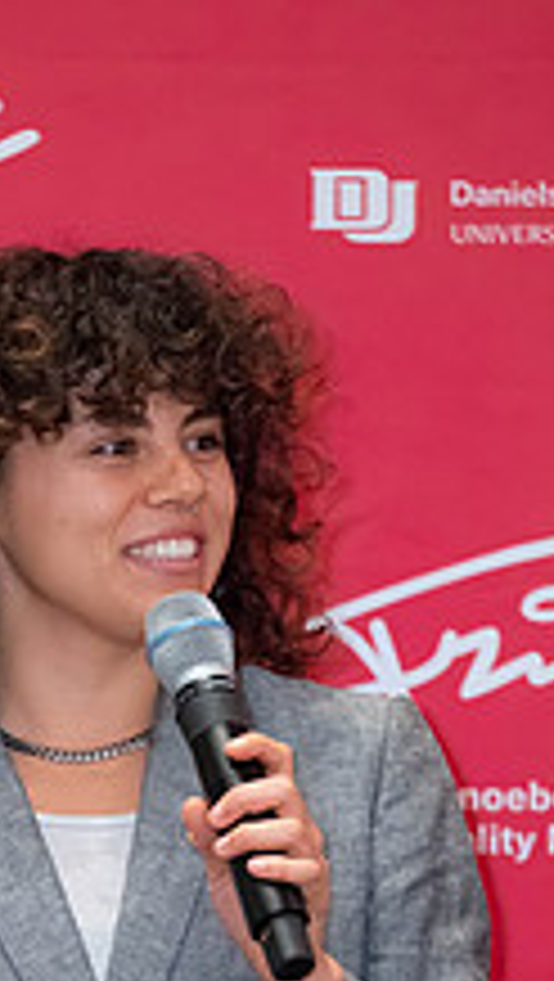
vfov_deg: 5.0
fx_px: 11256
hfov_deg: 2.8
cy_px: 940
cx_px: 115
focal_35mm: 432
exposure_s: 1/160
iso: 8000
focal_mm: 200
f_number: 3.2
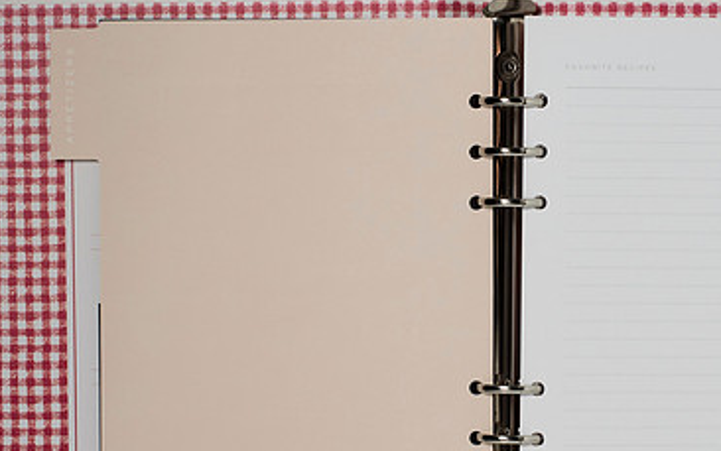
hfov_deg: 20.3
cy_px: 324
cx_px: 501
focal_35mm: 102
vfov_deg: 12.8
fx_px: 2005
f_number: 10
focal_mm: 50
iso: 200
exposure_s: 1/250
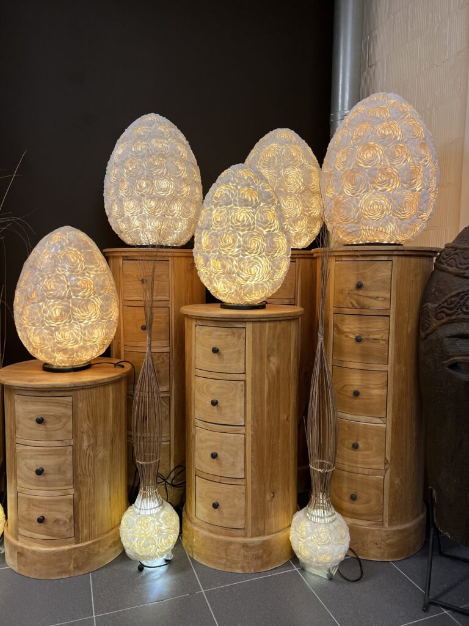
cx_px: 234
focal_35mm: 26
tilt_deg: -5.0
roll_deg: -0.2
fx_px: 470
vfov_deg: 67.3
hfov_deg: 53.1
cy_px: 313
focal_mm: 5.7
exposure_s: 1/50
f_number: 1.5
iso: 100
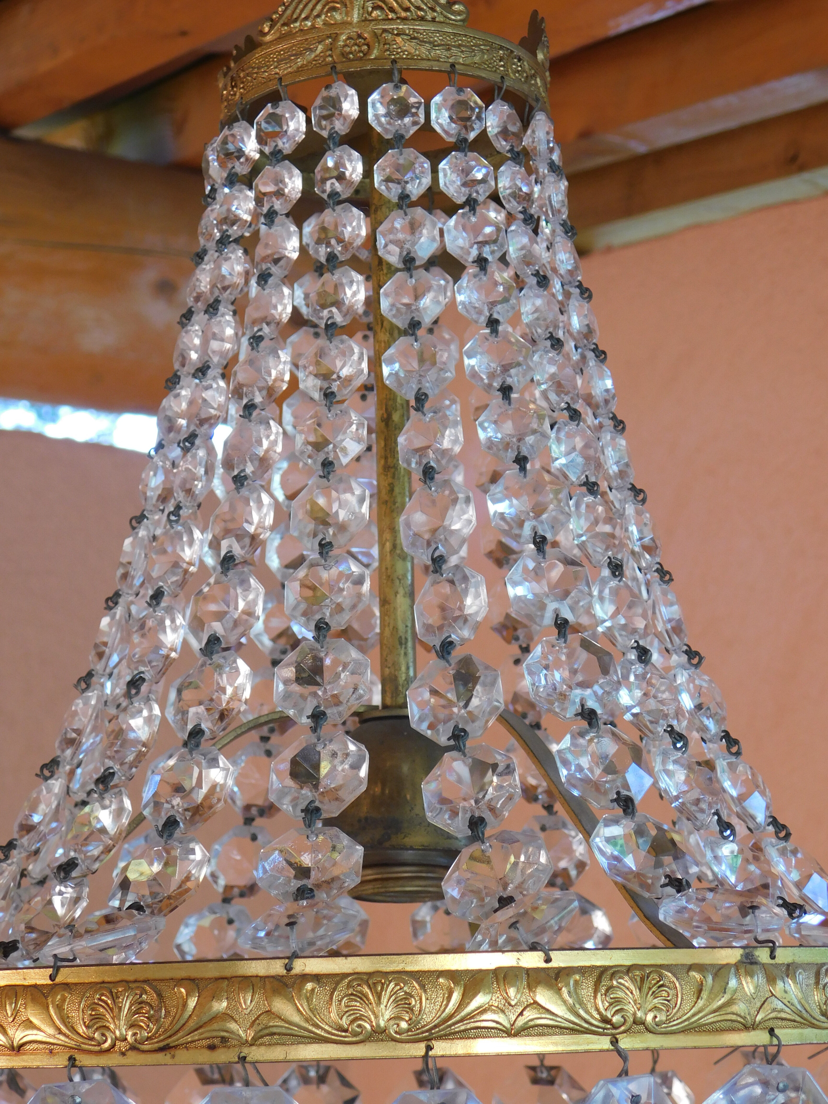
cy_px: 552
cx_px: 414
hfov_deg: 20.7
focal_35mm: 71
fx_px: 2264
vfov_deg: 27.4
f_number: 4.3
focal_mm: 12.6
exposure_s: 1/40
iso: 125
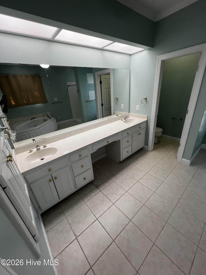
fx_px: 103
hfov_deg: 89.9
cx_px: 103
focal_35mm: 13
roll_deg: +4.4
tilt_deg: -23.7
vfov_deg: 106.2
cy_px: 138
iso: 250
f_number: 1.8
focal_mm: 1.57
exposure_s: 1/120
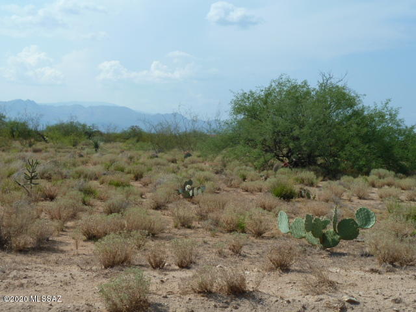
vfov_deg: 26.6
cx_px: 208
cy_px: 156
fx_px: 661
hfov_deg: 34.9
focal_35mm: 55
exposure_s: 1/500
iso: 80
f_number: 5.6
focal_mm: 9.1
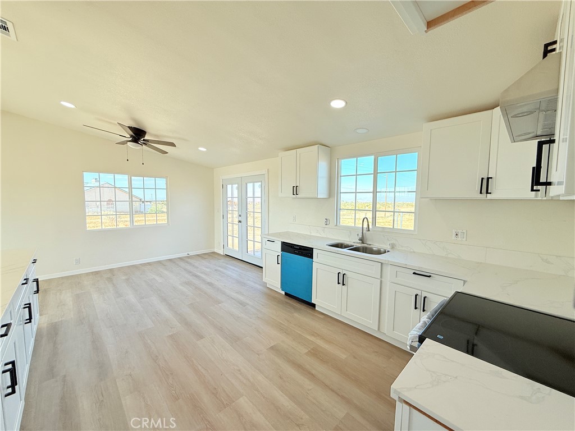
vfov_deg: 85.7
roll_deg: -0.6
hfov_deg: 102.1
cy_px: 216
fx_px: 233
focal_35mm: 14
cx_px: 288
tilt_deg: -3.7
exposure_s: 1/313
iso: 64
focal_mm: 2.22
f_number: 2.2
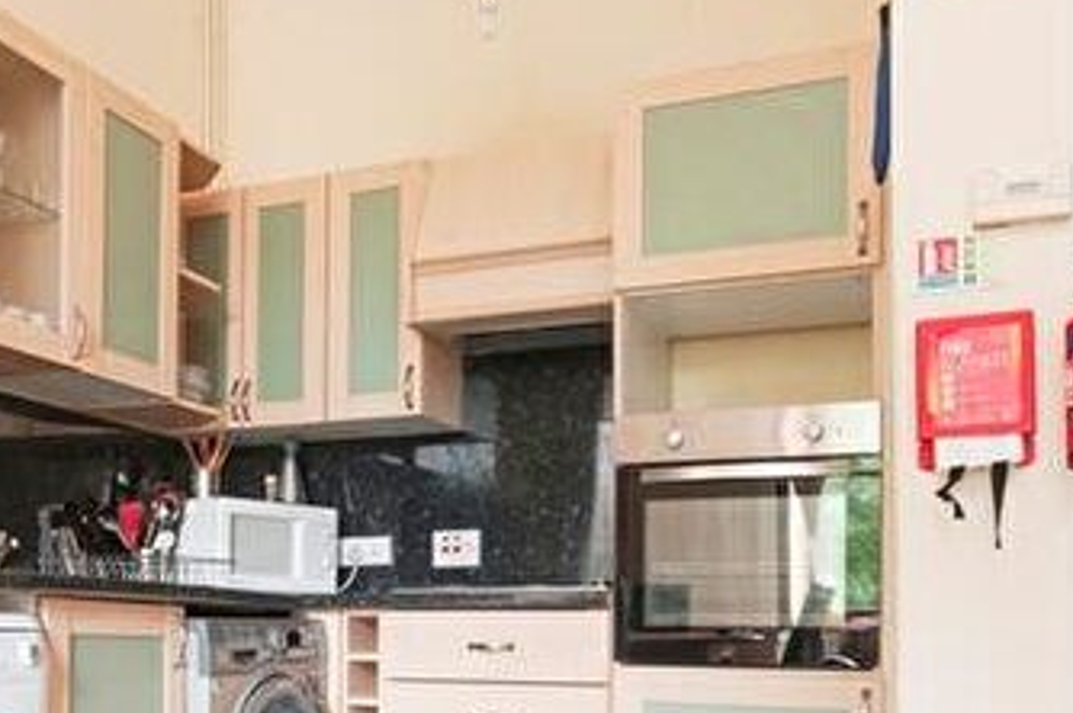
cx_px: 315
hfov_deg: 43.6
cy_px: 602
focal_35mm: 44
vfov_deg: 29.5
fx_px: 1310
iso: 200
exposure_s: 1
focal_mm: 14
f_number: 11
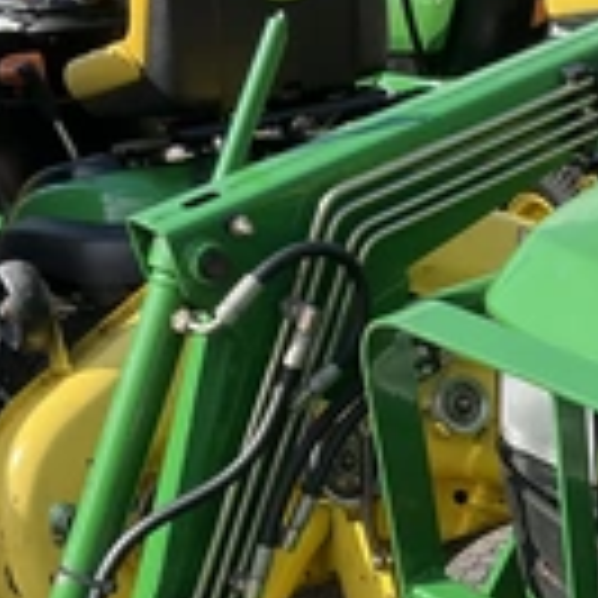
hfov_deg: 21.1
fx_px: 1505
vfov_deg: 22.1
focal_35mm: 77
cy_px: 504
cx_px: 697
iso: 25
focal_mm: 3
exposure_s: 1/978
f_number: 1.8
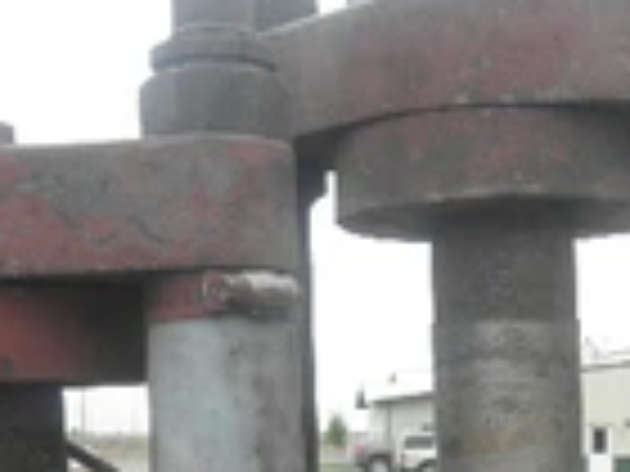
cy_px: 580
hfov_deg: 24.1
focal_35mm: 80
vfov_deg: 17.5
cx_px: 482
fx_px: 1456
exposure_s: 1/320
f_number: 3
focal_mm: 5
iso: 64
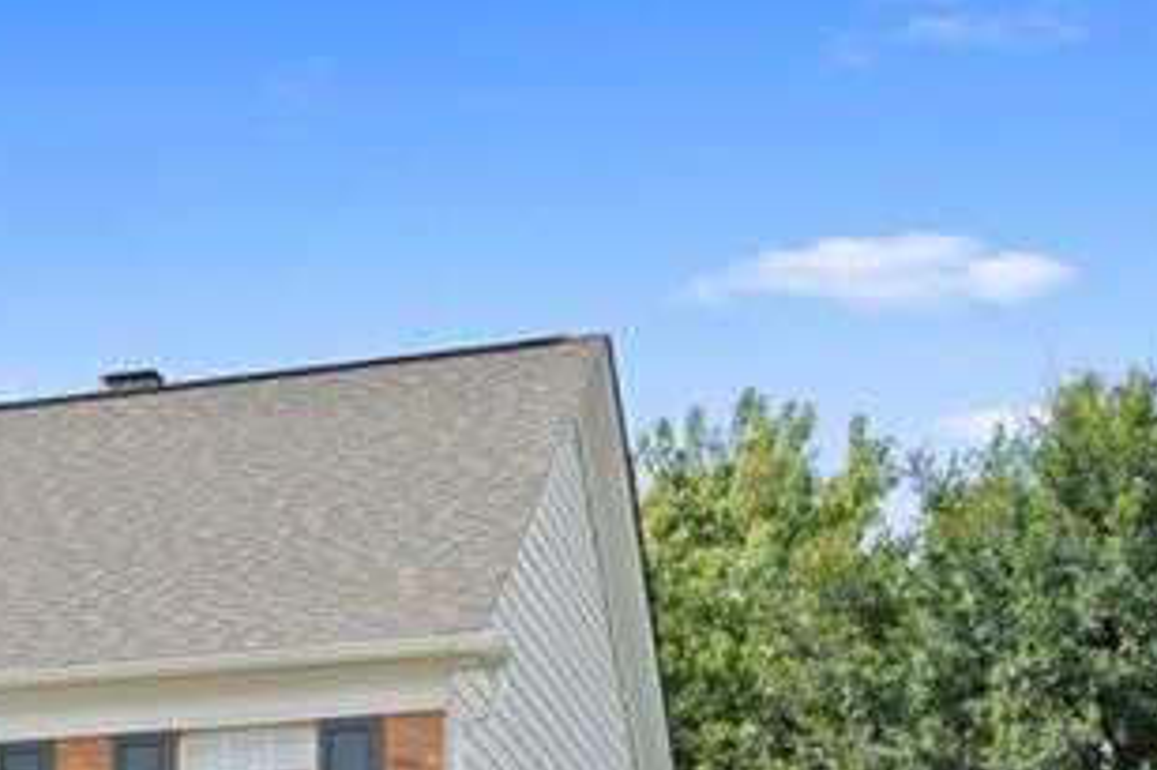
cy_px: 1097
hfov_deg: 17.6
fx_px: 3308
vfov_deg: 12.7
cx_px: -624
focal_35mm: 103
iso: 100
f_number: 8
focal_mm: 31
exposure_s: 1/80
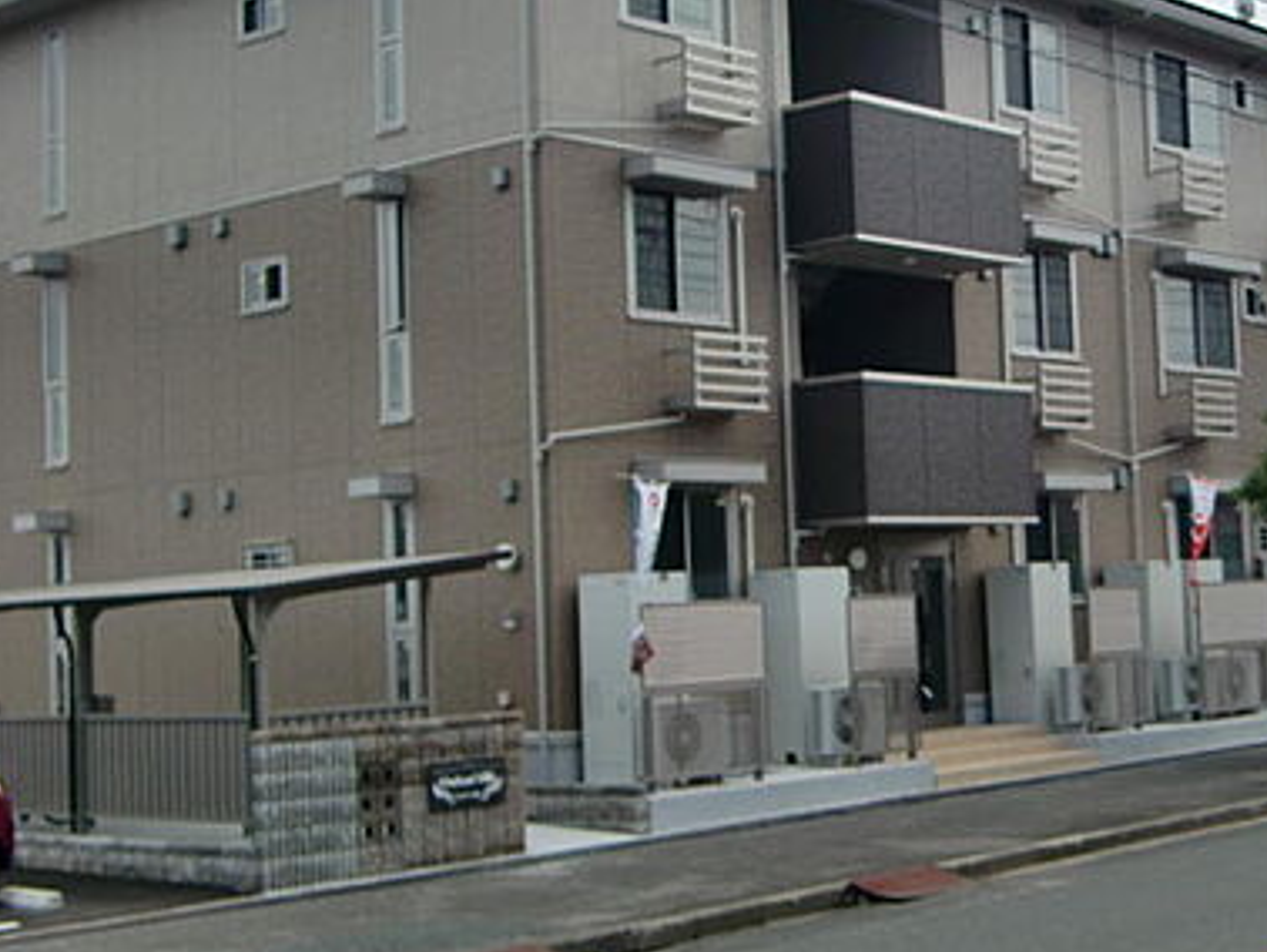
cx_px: 1046
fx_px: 2417
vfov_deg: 22.3
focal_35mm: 66
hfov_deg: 28.6
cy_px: 426
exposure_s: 1/160
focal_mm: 6.9
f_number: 8
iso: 64
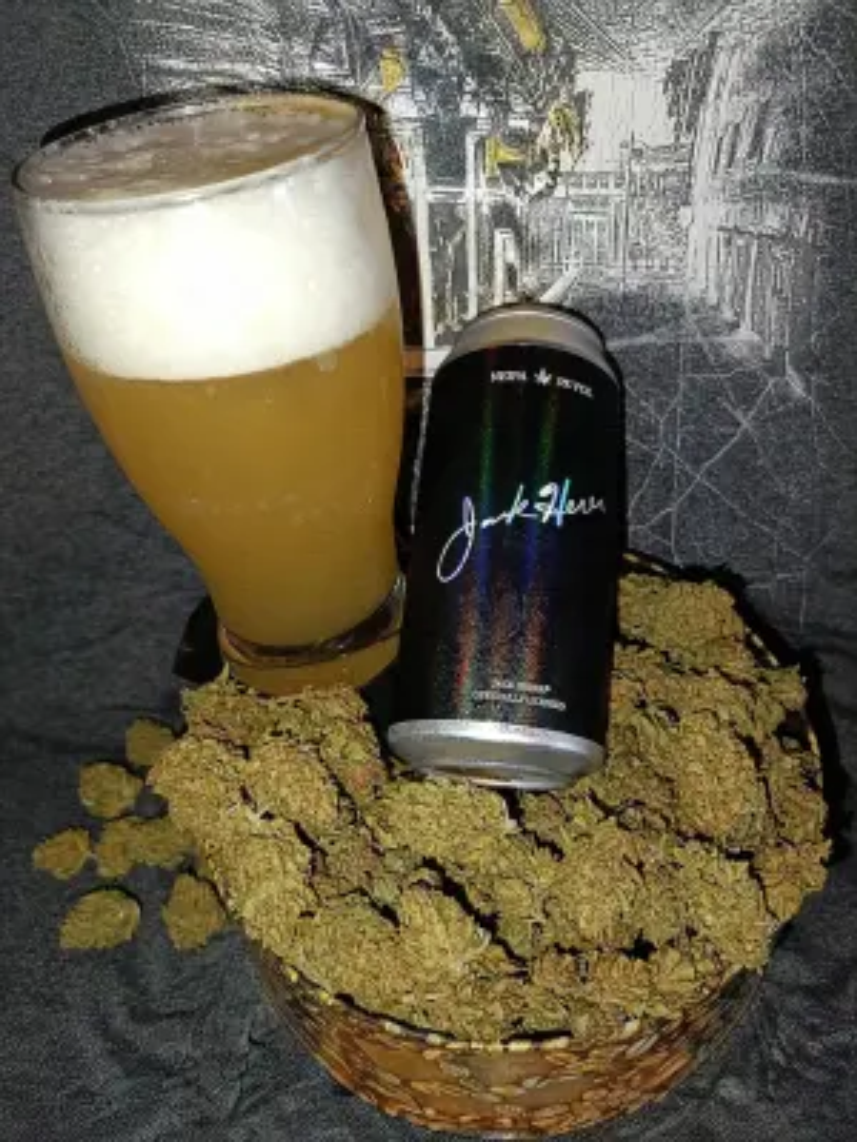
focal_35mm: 25
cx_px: 428
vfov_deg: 69.4
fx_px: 825
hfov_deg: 54.9
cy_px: 571
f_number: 1.7
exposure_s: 1/25
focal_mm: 4.71
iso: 800
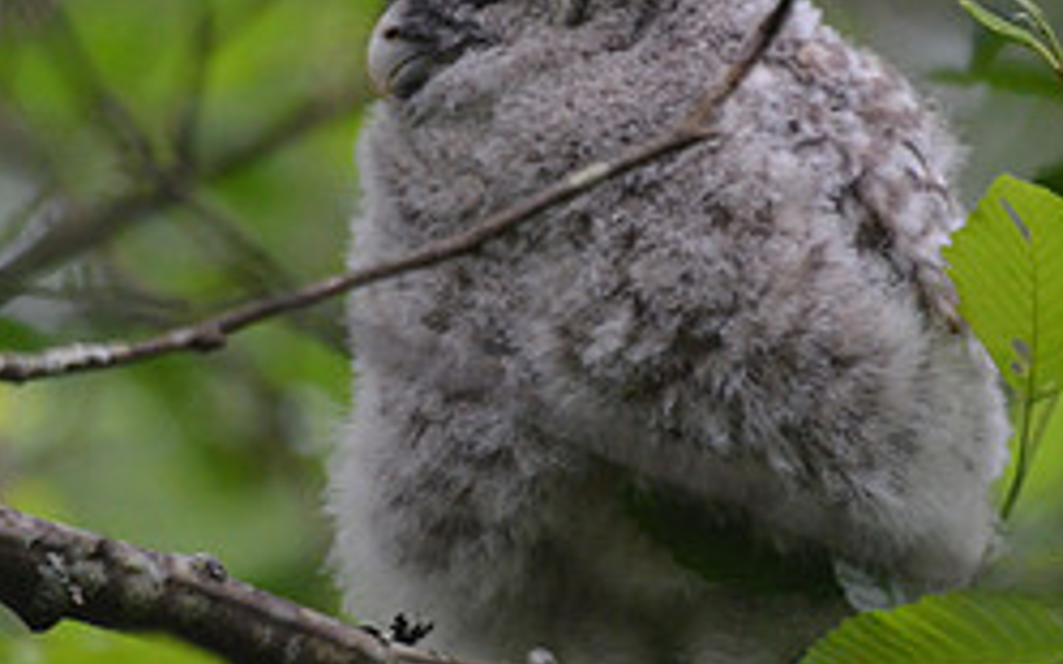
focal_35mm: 1072
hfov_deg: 2.0
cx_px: 441
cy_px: 94
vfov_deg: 1.2
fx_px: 31056
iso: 1600
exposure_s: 1/125
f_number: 5.6
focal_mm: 300
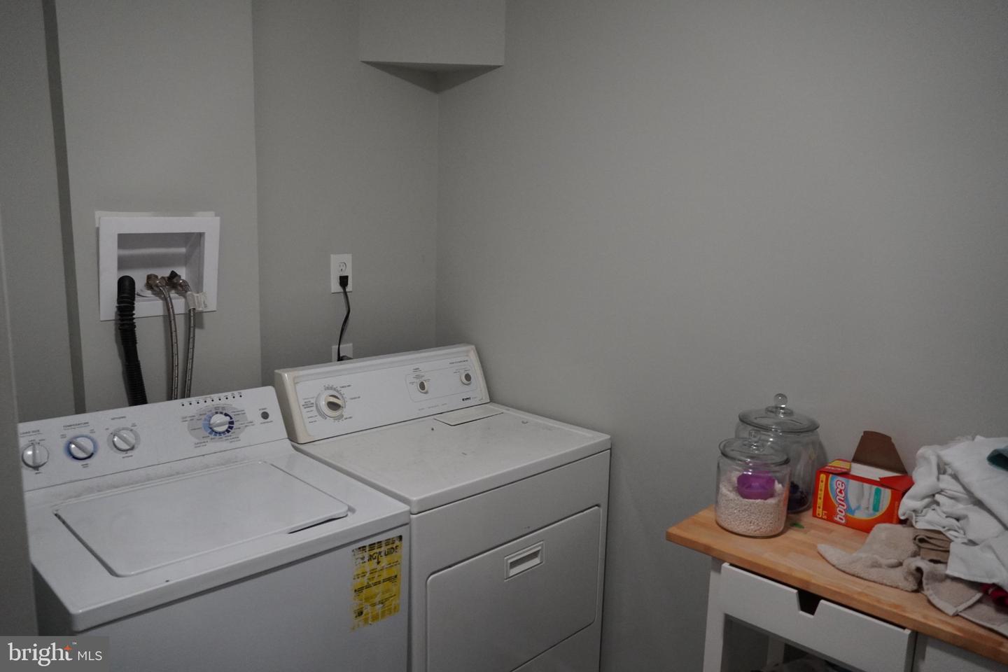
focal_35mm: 27
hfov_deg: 67.4
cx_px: 504
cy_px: 336
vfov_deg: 47.9
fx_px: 756
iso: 2000
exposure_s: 1/160
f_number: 3.5
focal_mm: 18
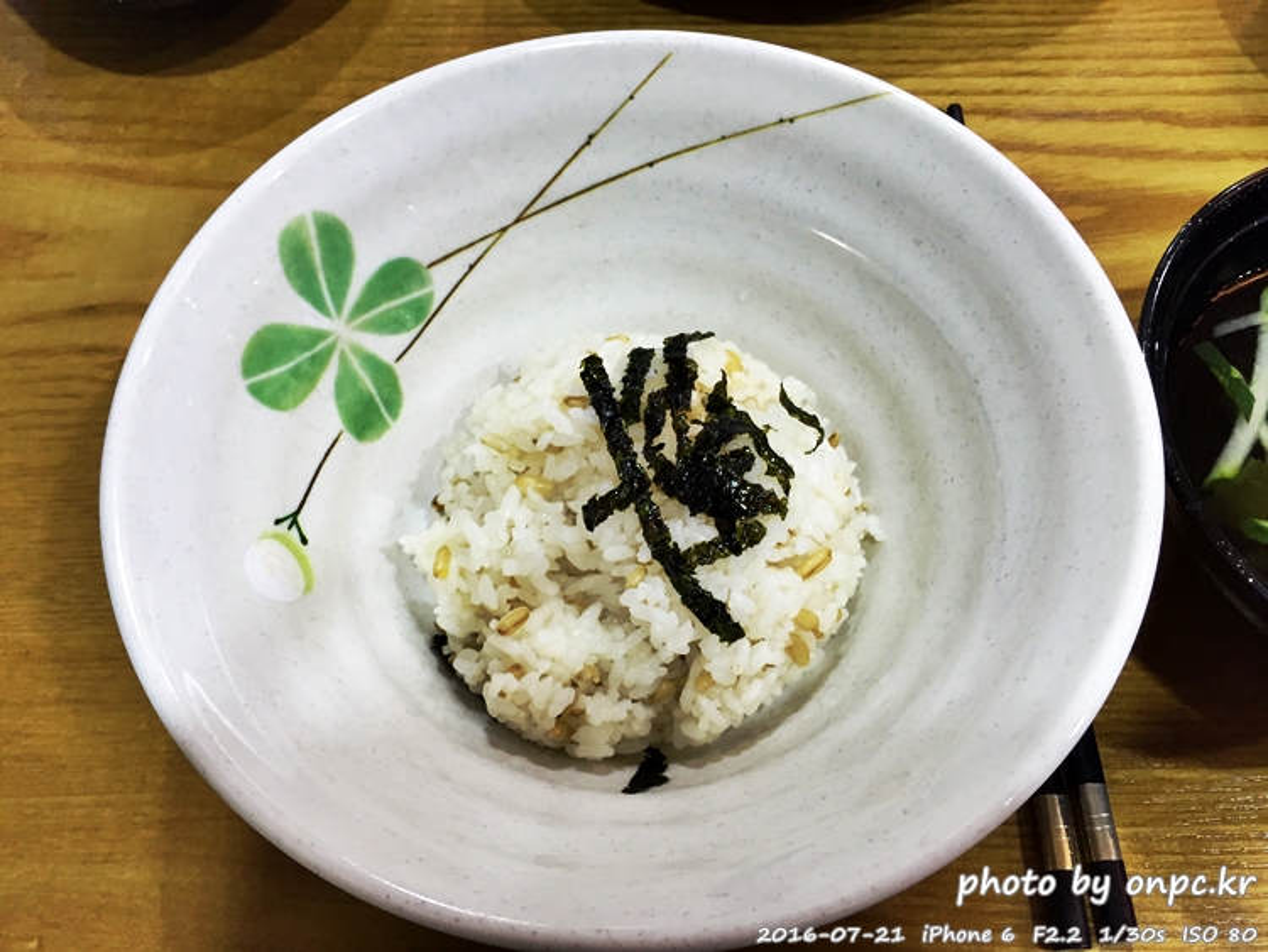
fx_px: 1063
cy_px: 476
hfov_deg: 61.6
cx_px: 634
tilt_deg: -62.9
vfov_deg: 48.3
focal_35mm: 29
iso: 80
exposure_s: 1/30
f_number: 2.2
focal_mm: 4.15
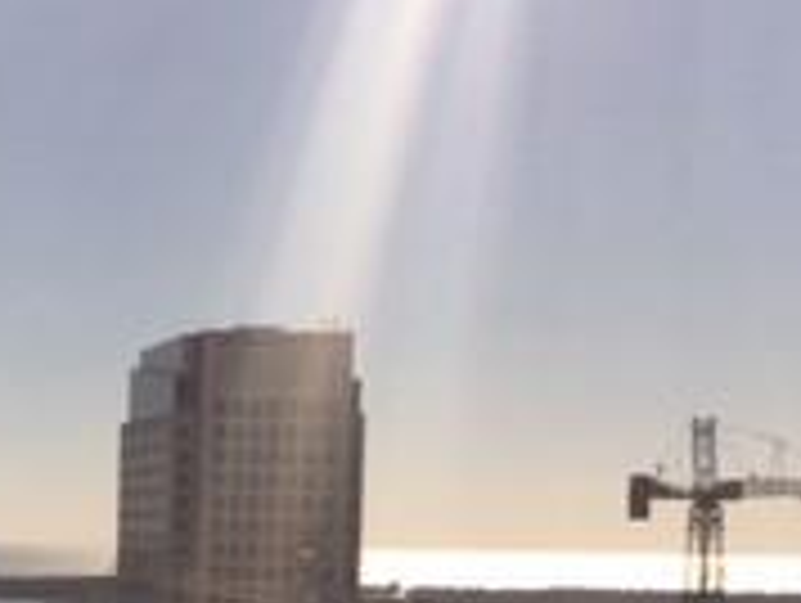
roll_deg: -0.8
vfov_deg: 14.0
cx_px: -423
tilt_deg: -4.0
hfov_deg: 17.0
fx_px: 2410
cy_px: 639
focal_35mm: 104
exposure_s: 1/5650
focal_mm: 4.15
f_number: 2.2
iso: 32
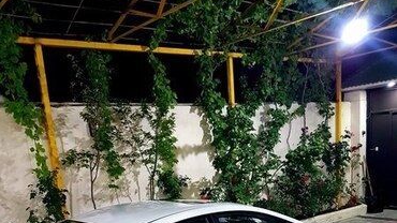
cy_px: 251
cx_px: 198
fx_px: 400
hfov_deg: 52.8
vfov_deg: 28.1
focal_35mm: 38
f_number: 1.7
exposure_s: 1/10
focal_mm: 4.2
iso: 250
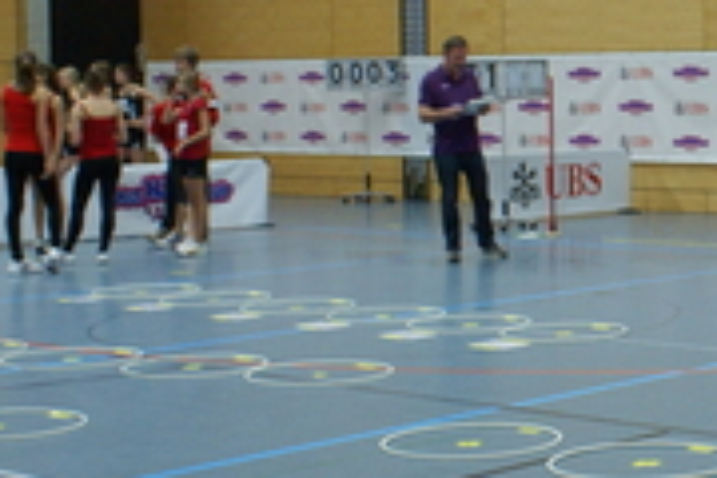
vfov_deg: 15.1
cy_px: 66
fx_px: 1792
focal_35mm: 90
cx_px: 904
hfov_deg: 20.8
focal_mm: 20
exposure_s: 1/80
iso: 800
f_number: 4
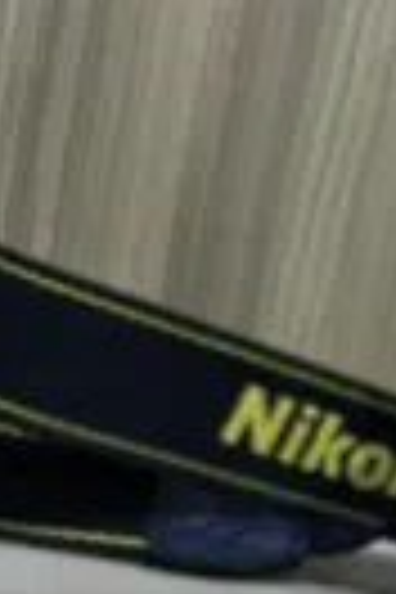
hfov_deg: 15.4
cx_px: 594
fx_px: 1353
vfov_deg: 23.1
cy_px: 675
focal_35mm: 82
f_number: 1.5
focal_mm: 5.7
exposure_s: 1/50
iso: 500
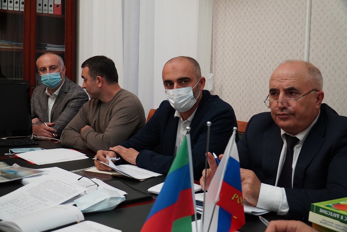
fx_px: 390
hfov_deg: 47.9
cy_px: 116
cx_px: 174
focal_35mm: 40
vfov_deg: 33.0
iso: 1600
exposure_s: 1/100
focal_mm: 27
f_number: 4
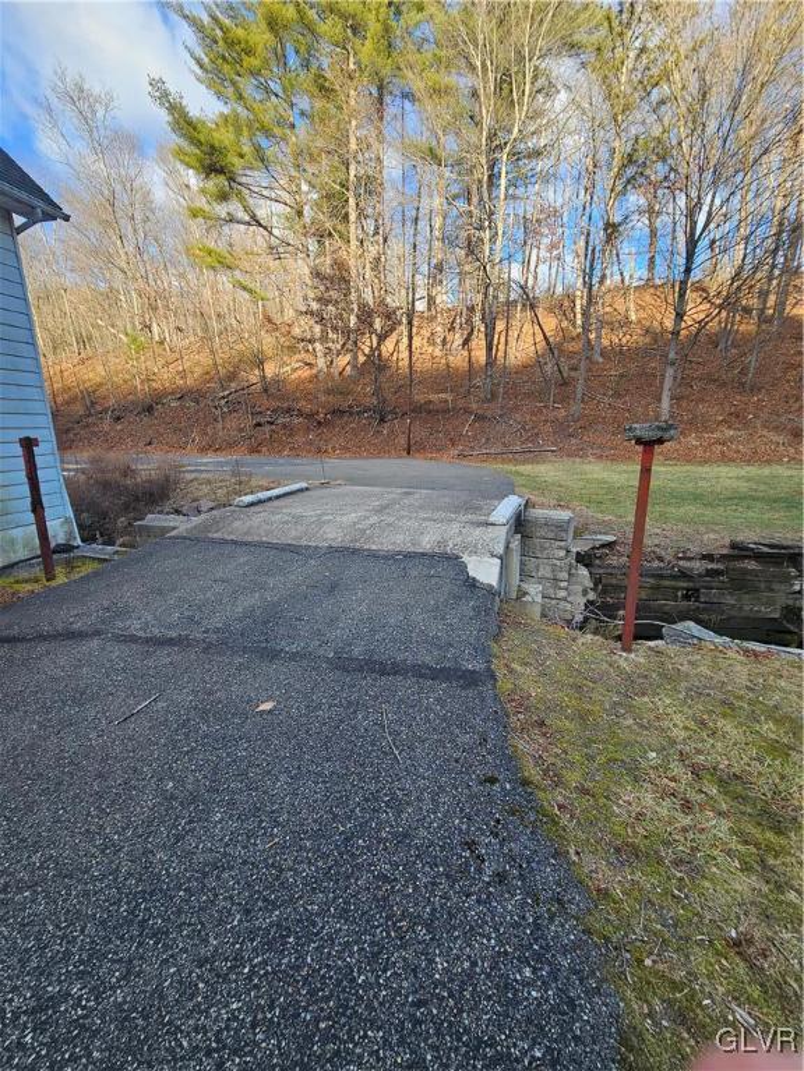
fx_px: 403
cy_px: 536
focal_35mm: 13
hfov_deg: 89.9
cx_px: 402
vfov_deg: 106.2
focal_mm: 2.2
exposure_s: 1/379
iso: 50
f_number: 2.2
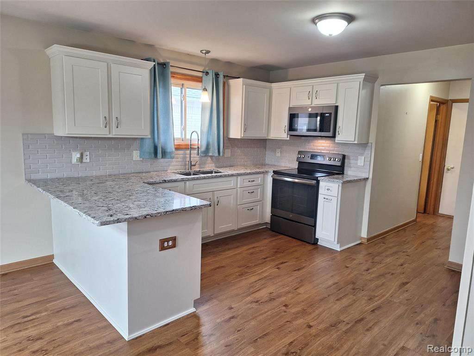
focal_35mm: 23
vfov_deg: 58.9
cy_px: 178
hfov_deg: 73.9
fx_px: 315
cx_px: 237
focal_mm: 5.54
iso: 125
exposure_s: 1/40
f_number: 1.8
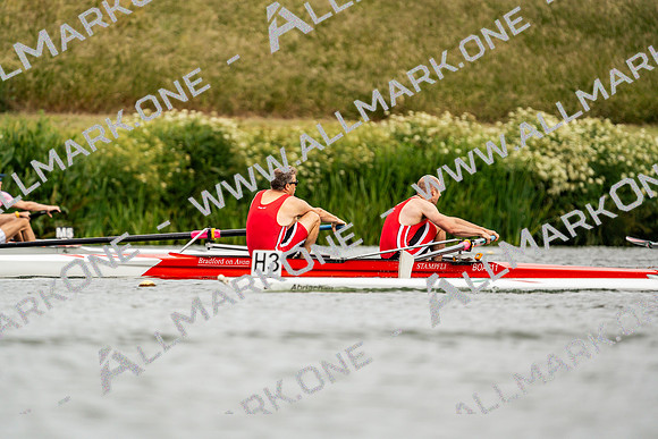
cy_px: 220
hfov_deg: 3.4
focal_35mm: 600
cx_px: 329
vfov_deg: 2.3
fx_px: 10969
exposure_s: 1/2000
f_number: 6.3
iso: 400
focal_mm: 600
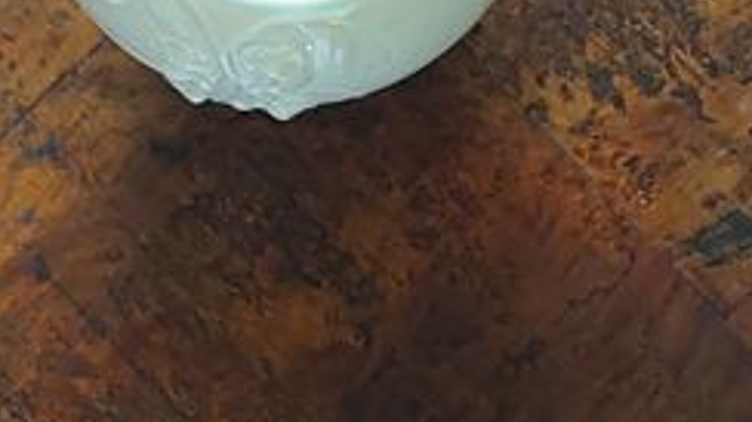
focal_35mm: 134
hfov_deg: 16.0
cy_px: -52
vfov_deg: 9.0
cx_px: 502
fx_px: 2671
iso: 400
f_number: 1.8
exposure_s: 1/50
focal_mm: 4.6
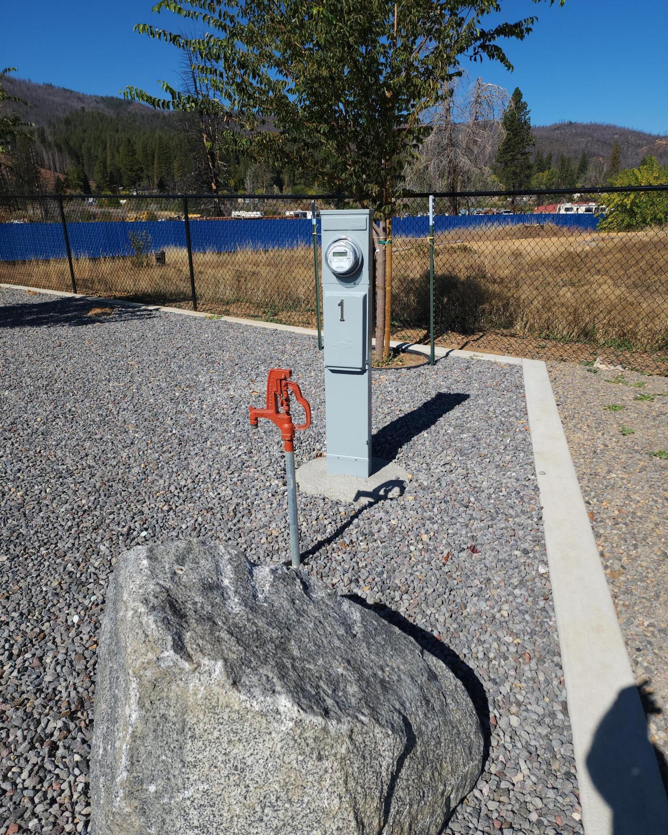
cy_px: 422
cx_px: 334
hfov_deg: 58.8
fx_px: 593
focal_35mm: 24
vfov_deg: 70.3
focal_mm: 6.4
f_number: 1.8
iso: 12
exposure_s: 1/1068
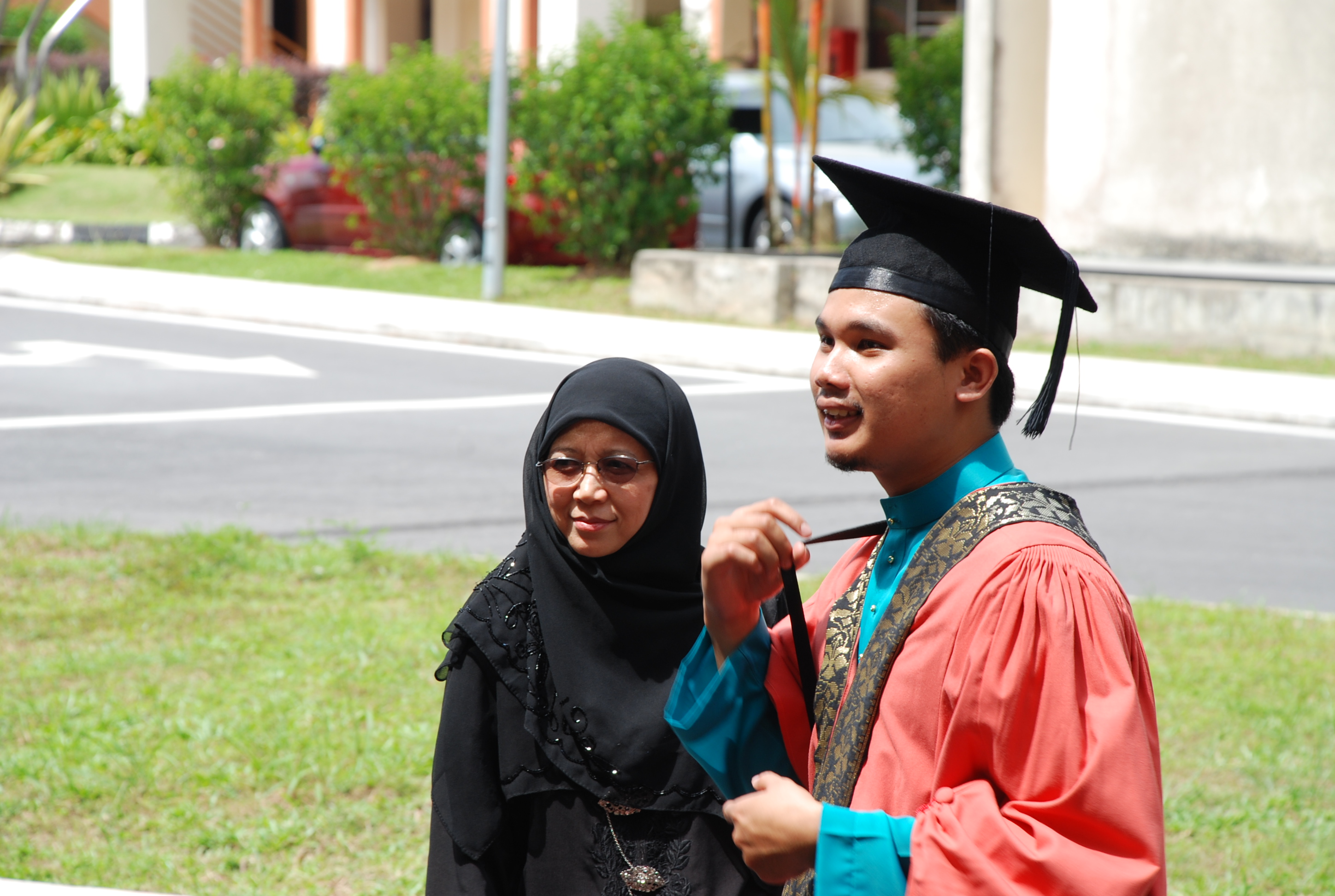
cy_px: 448
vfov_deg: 8.2
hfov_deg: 12.2
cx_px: 668
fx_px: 6243
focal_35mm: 168
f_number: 8
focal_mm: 112
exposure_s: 1/100
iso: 125
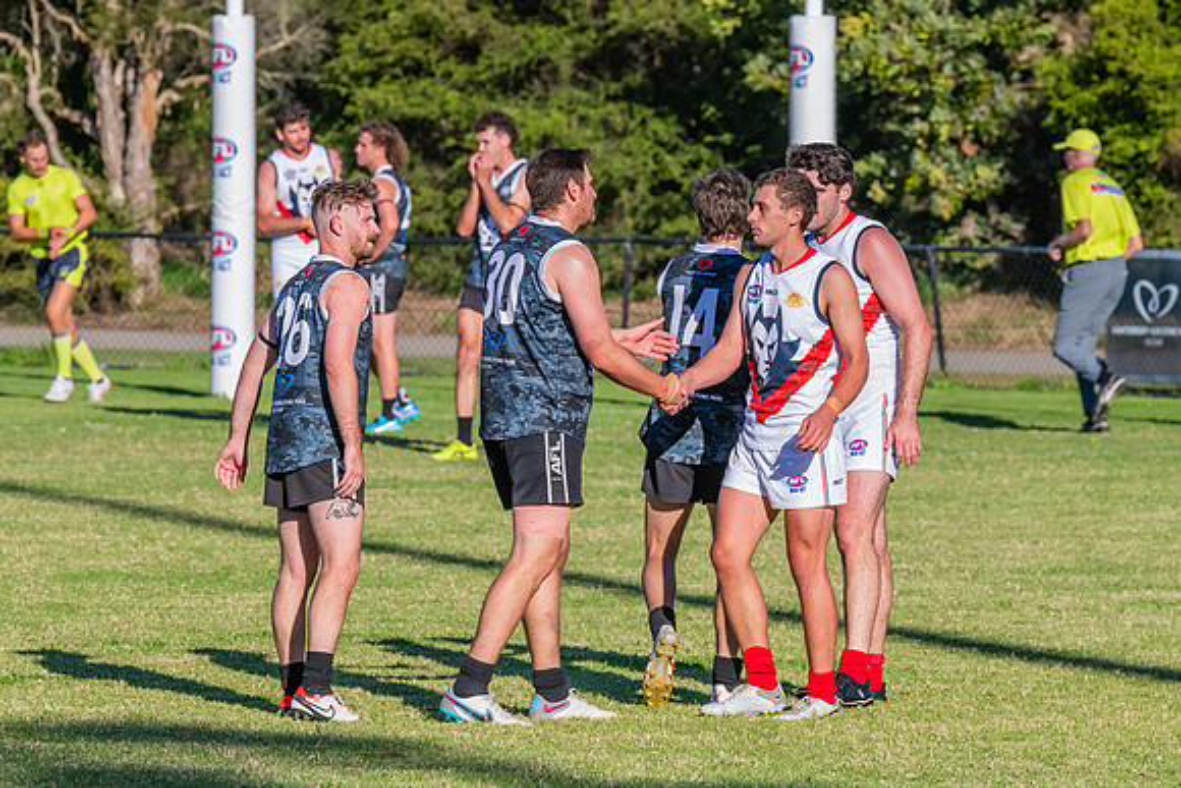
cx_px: 751
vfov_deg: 3.6
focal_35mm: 378
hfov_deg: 5.4
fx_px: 12418
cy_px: 284
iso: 800
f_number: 9
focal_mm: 270
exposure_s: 1/1600
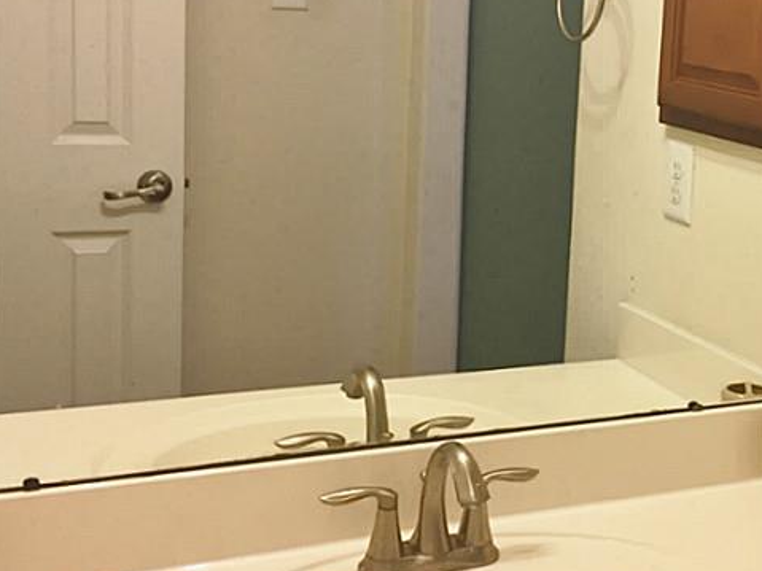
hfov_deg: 30.1
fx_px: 1364
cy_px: 208
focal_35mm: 62
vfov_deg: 23.6
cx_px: 654
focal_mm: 4.15
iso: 80
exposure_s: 1/30
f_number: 2.2
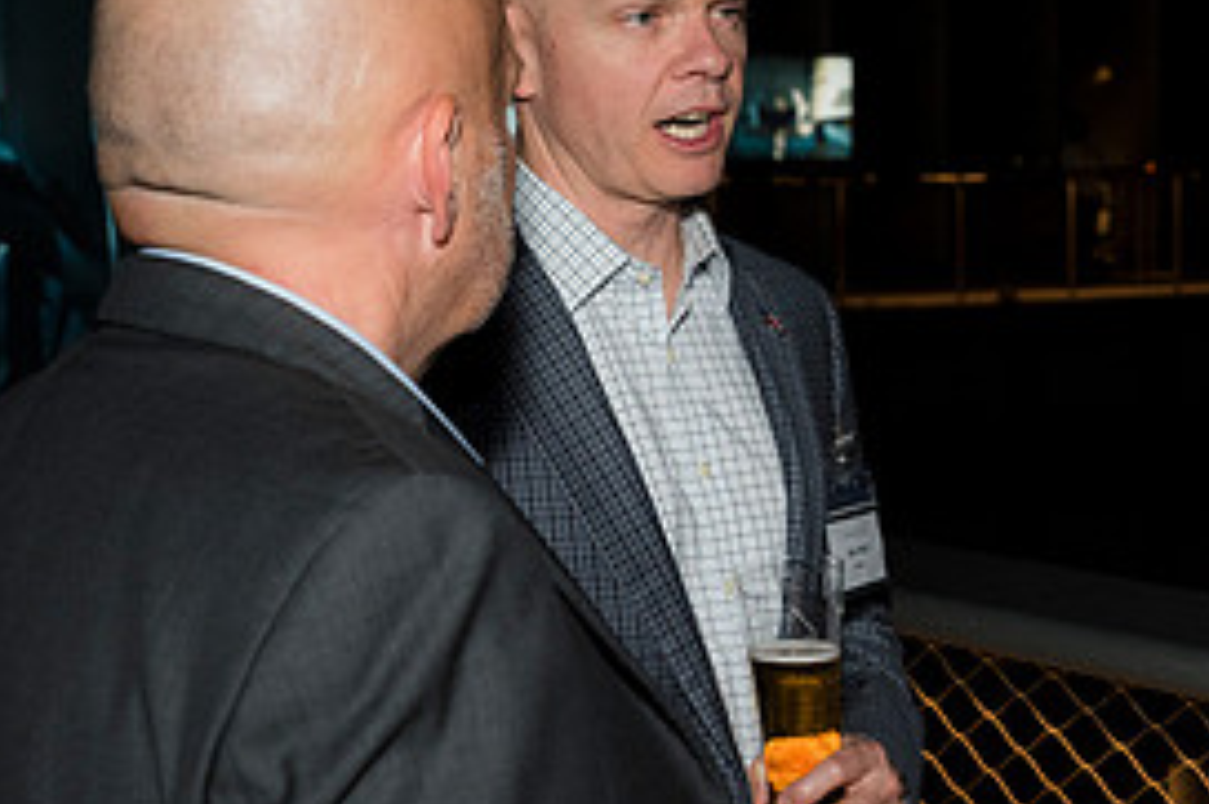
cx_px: 1280
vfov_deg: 14.2
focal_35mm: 96
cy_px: 411
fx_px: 3222
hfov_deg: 20.4
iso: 1250
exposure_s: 1/125
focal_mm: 45
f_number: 5.6
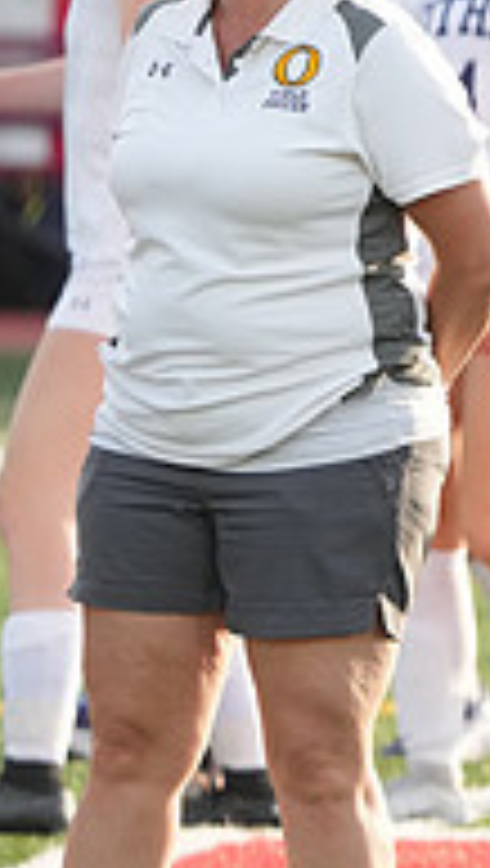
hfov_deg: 1.1
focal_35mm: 1100
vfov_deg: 2.0
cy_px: 376
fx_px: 25331
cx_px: 1290
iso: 1600
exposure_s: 1/1250
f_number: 6.3
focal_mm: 350
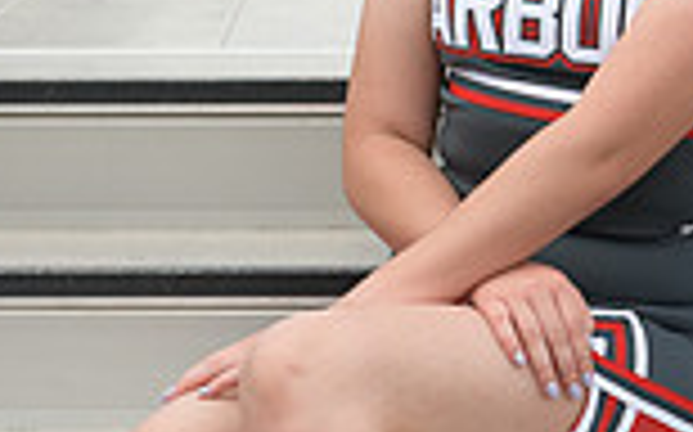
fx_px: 3152
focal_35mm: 167
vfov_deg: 7.8
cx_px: 392
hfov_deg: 12.5
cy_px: 189
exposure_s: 1/1250
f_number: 5.6
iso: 800
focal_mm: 56
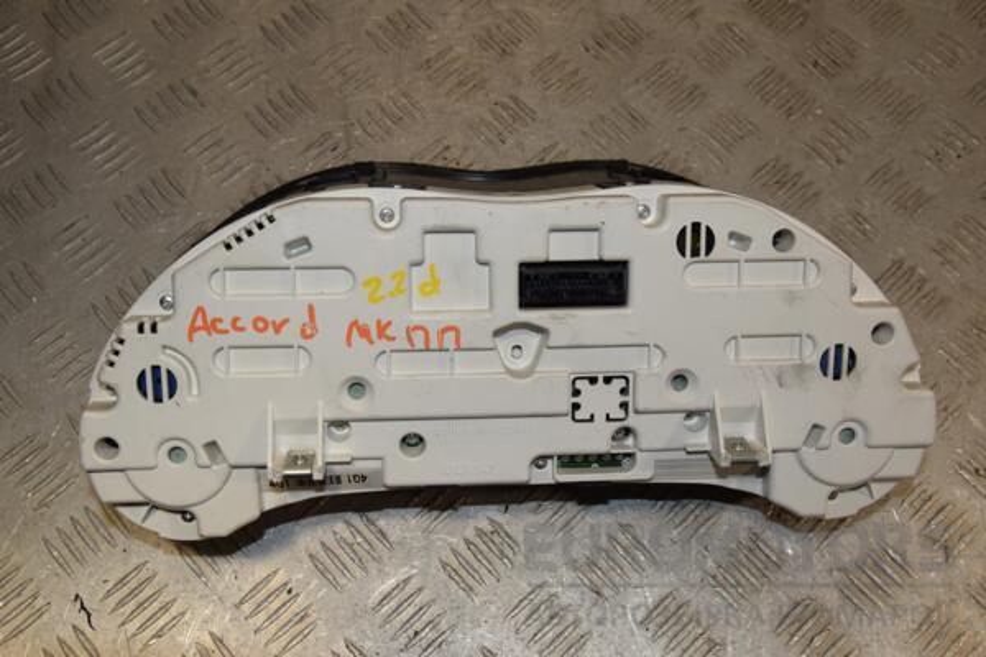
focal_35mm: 39
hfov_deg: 49.6
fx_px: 1068
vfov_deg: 34.2
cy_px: 328
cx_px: 493
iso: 800
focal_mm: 26
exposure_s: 1/200
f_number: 11
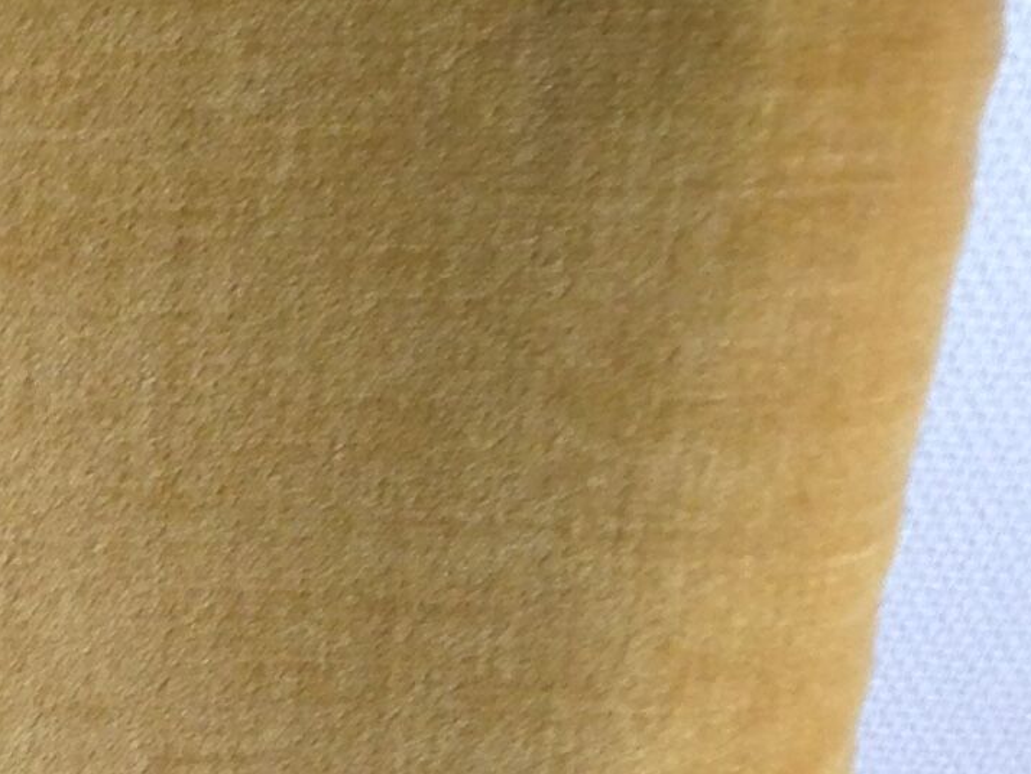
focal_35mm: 151
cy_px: 1424
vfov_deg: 9.3
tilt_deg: -56.7
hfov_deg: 12.6
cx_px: -406
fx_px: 4498
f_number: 2.4
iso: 64
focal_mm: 4.12
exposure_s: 1/20
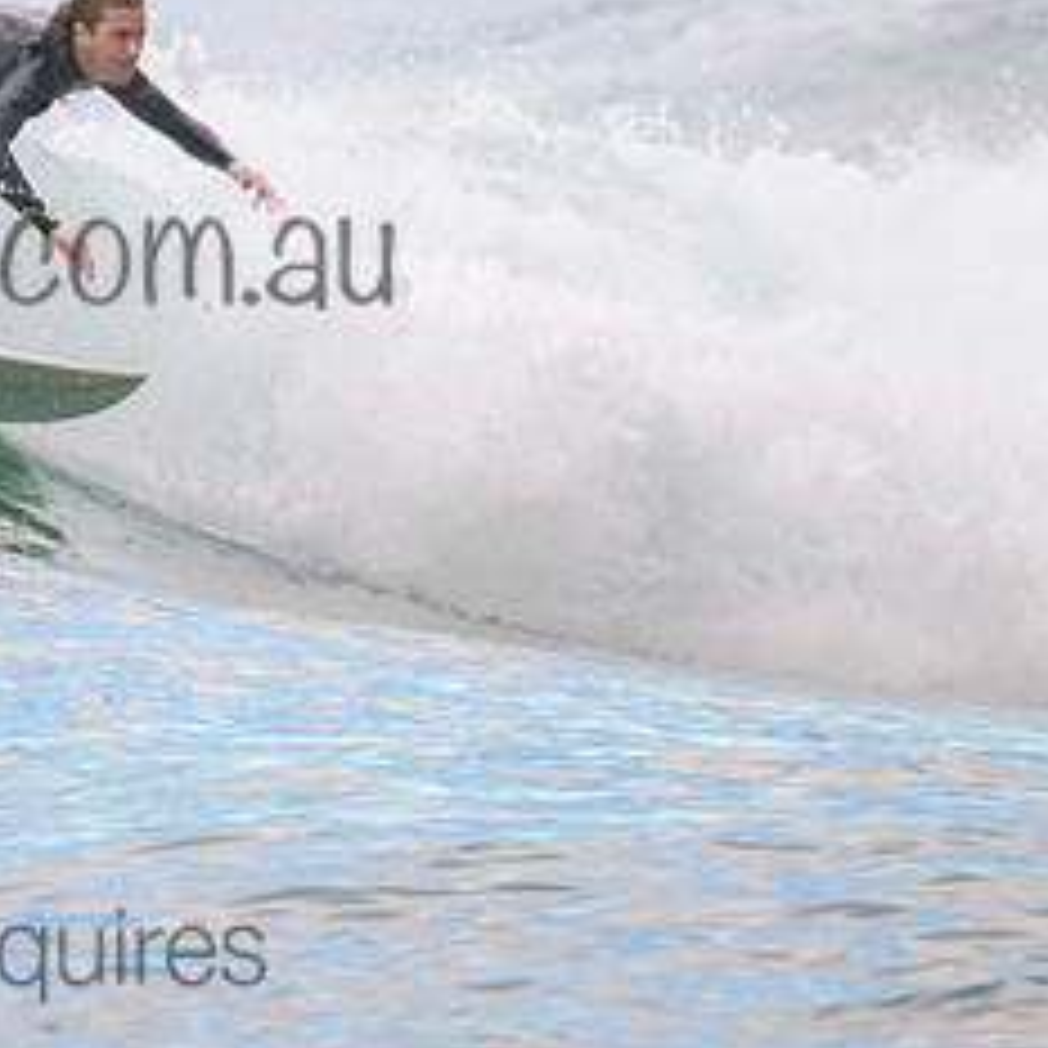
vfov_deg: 1.0
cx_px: -81
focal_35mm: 1691
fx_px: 57921
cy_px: 200
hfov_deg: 1.0
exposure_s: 1/320
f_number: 11
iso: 1400
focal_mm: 800
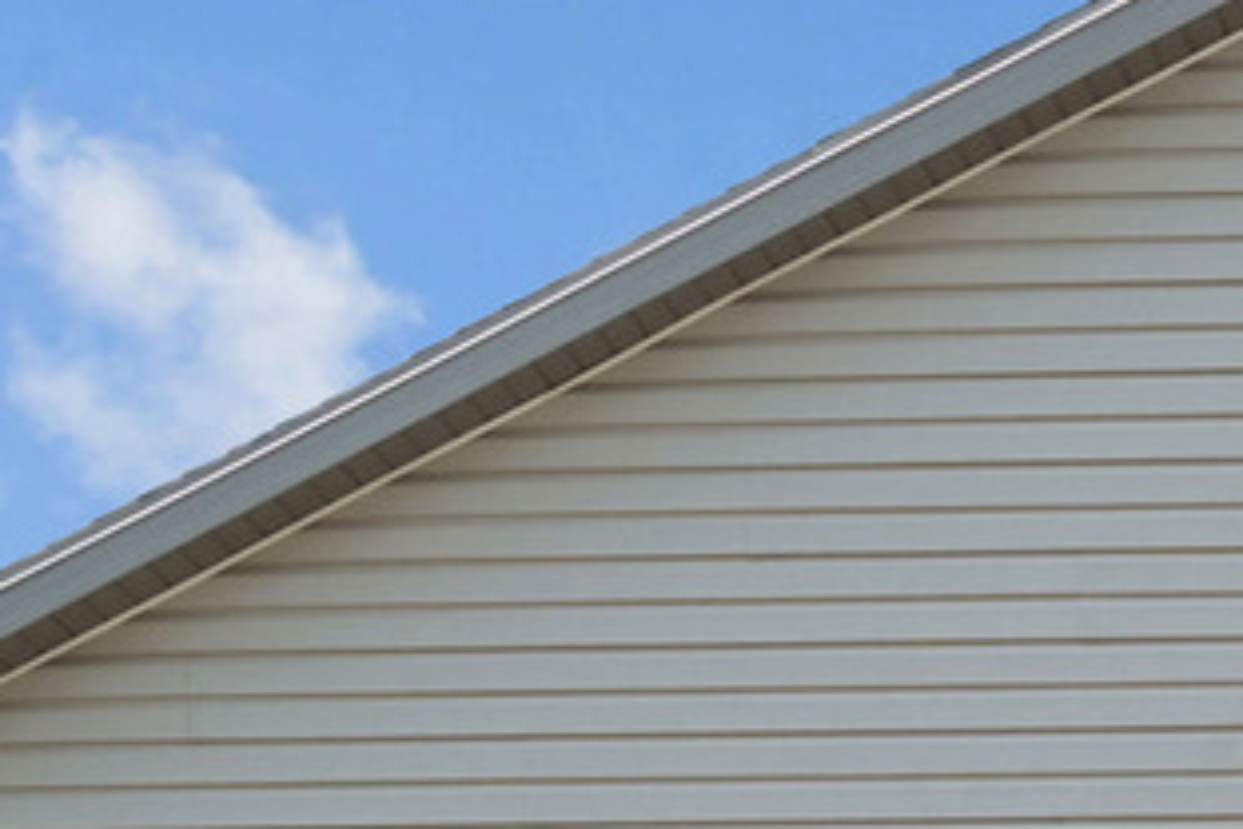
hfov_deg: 10.2
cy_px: 1584
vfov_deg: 6.8
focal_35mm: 197
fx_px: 6801
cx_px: 1733
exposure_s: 1/500
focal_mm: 30
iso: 800
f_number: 8
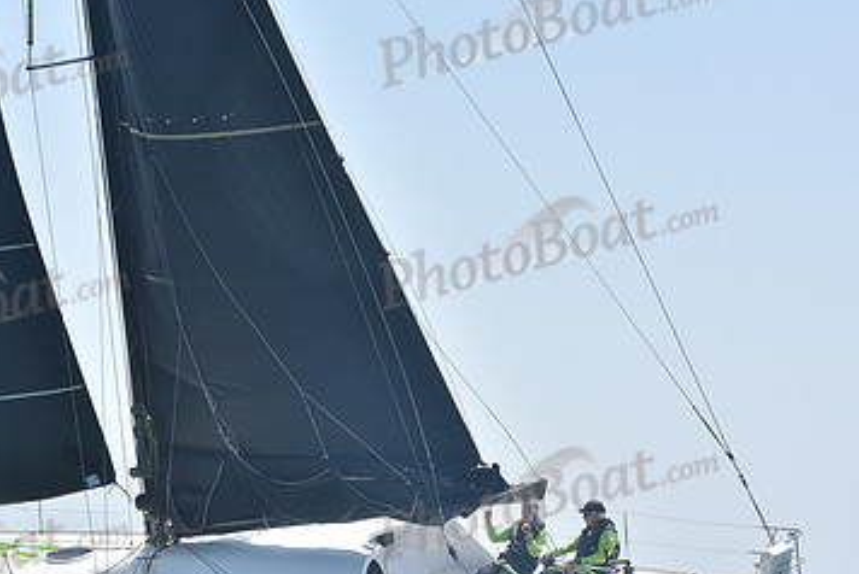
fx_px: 2722
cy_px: 406
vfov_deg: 12.0
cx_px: 256
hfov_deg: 17.9
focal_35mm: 114
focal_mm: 70
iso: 320
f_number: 8
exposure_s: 1/1000
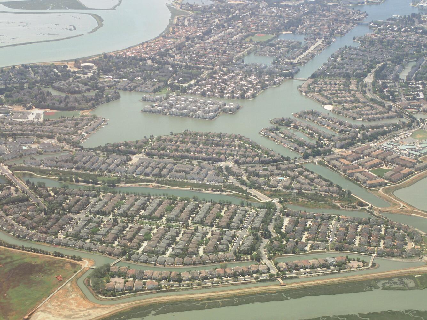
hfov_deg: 29.8
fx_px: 802
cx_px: 214
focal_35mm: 65
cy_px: 160
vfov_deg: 22.6
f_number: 5
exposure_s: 1/200
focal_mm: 11.78
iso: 100
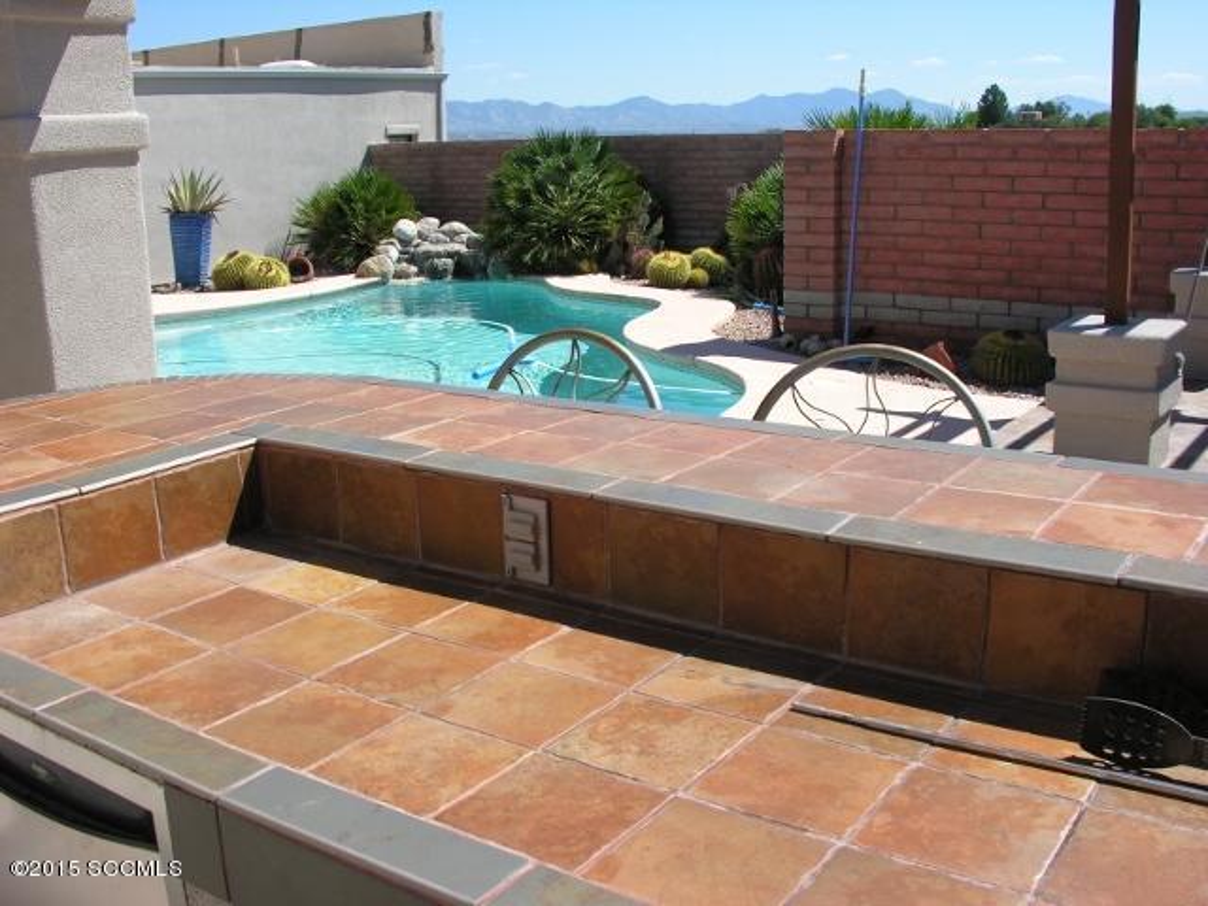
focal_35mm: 35
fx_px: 1221
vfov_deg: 40.7
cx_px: 604
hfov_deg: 52.6
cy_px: 453
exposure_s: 1/206
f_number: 6.3
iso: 50
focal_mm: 8.9
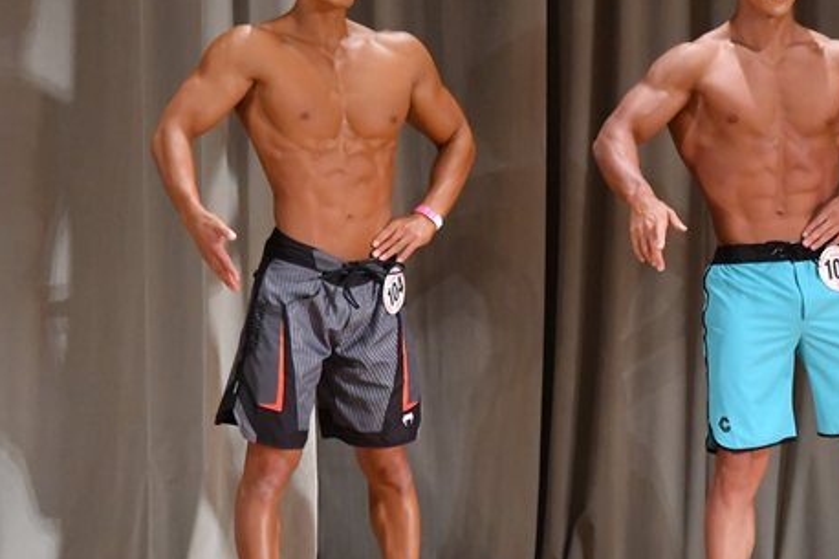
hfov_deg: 4.5
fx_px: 10646
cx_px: 662
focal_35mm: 457
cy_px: 288
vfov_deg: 3.0
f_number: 5.6
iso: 4500
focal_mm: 180
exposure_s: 1/400
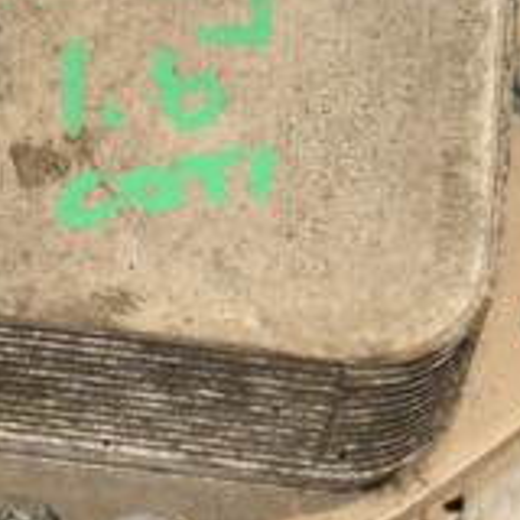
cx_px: -127
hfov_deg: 7.0
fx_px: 4232
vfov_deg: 7.0
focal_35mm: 249
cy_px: 244
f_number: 5.6
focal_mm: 52
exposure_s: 1/200
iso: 800
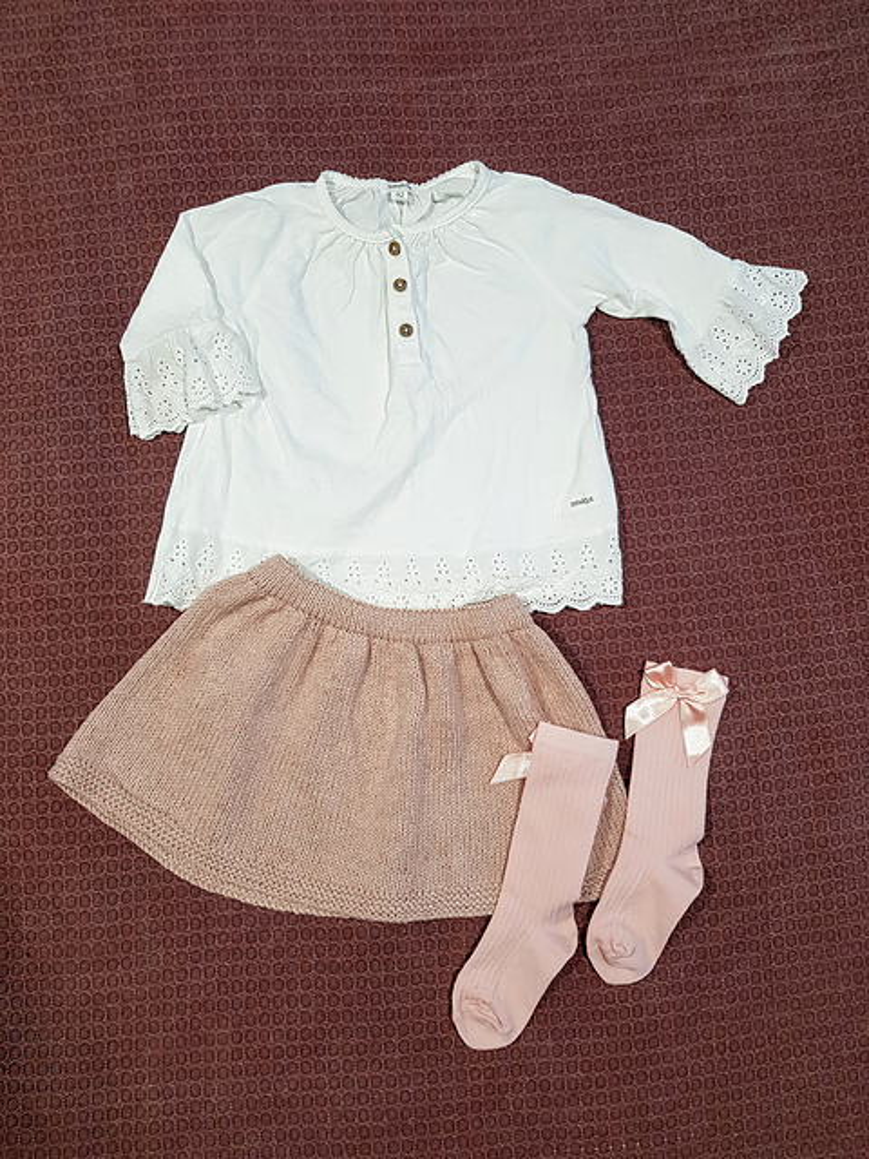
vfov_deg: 67.3
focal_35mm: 26
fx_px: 870
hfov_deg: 53.1
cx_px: 434
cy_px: 580
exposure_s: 1/50
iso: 80
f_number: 1.7
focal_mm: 4.3
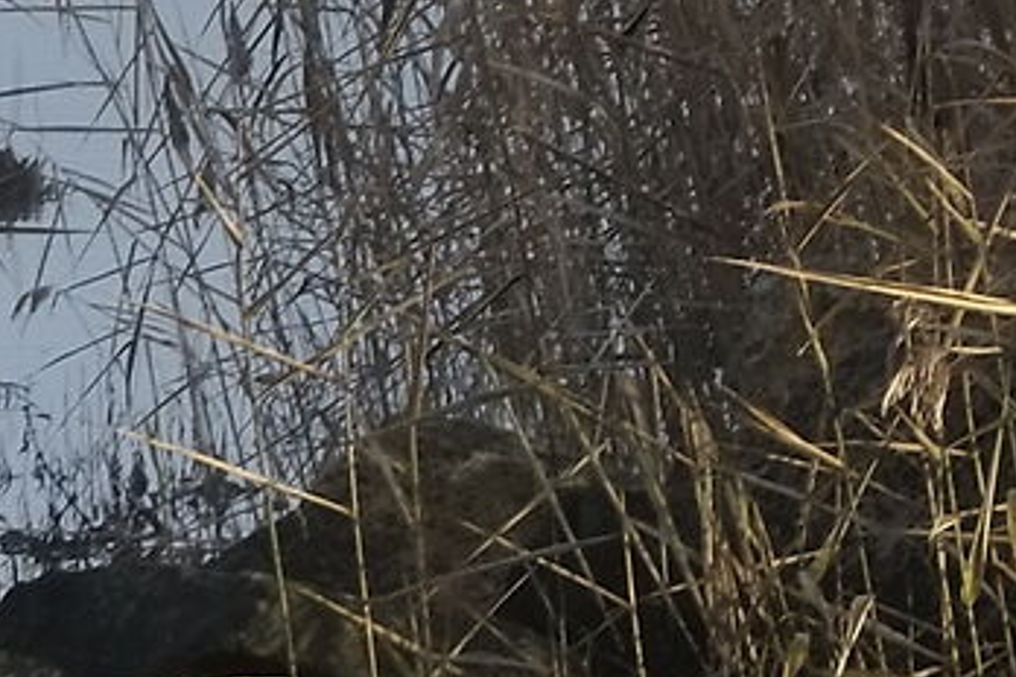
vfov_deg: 2.6
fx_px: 14787
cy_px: 432
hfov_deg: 3.8
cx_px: -1898
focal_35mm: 524
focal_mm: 50.5
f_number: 13
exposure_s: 1/60
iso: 200
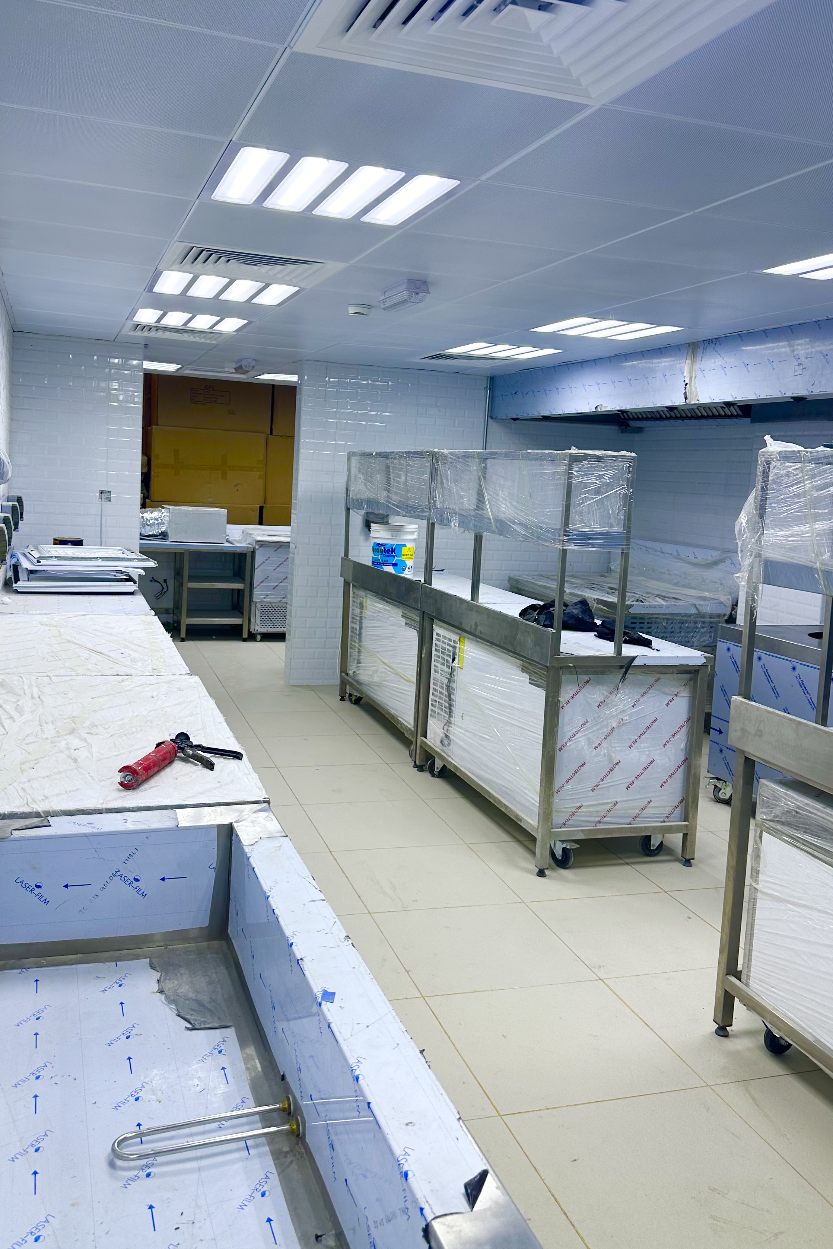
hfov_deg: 43.6
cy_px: 568
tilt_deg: -5.4
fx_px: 1041
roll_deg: -3.1
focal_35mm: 30
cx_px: 394
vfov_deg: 61.8
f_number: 1.78
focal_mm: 6.86
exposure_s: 1/149
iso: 80
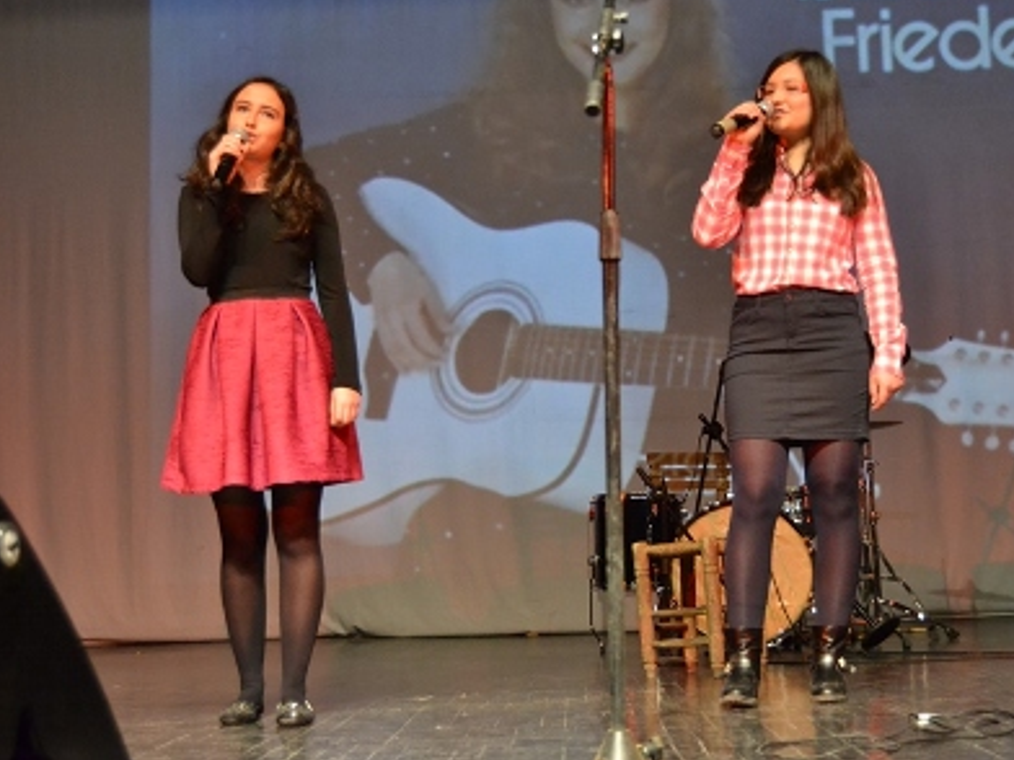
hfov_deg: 34.3
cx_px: 559
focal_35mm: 56
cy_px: 376
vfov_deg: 26.1
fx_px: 1640
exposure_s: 1/60
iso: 3200
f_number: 4.5
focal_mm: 34
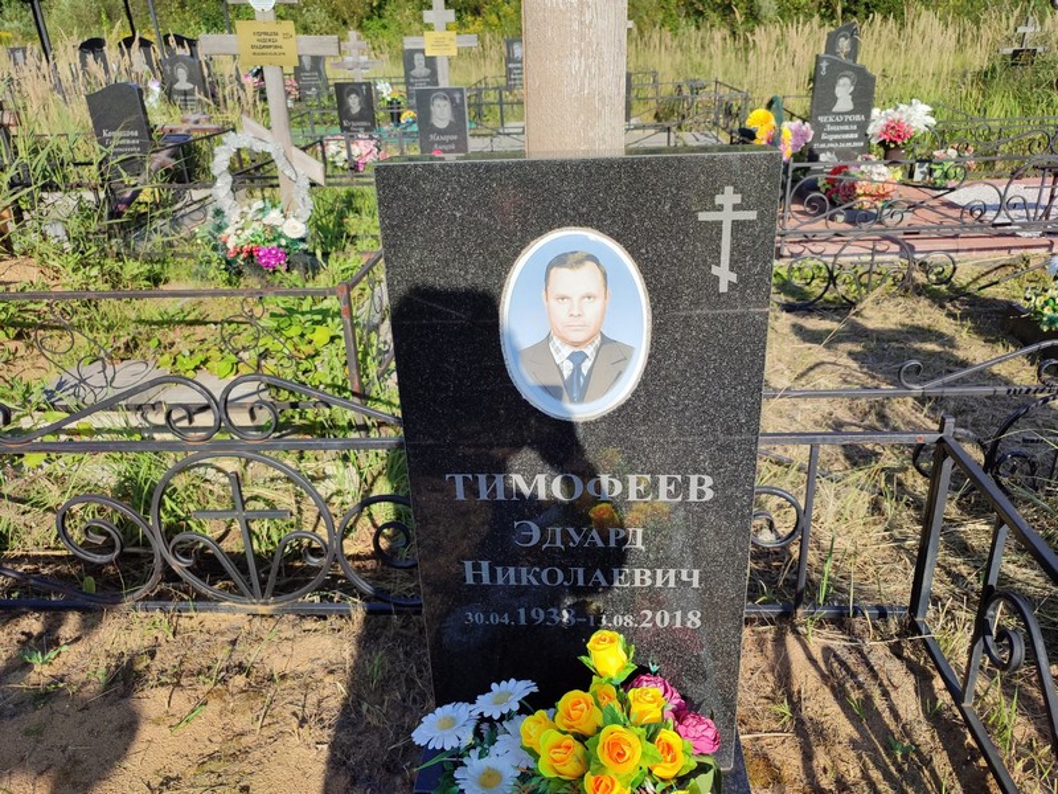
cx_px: 529
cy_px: 397
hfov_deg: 69.4
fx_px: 764
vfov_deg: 54.9
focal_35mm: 25
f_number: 1.9
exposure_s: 1/849
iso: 50
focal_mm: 6.04
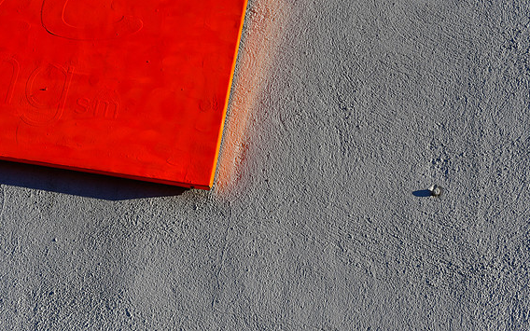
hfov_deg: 40.3
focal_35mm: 50
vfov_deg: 25.8
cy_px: 174
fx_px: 722
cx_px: 265
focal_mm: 32
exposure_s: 1/320
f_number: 11
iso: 200
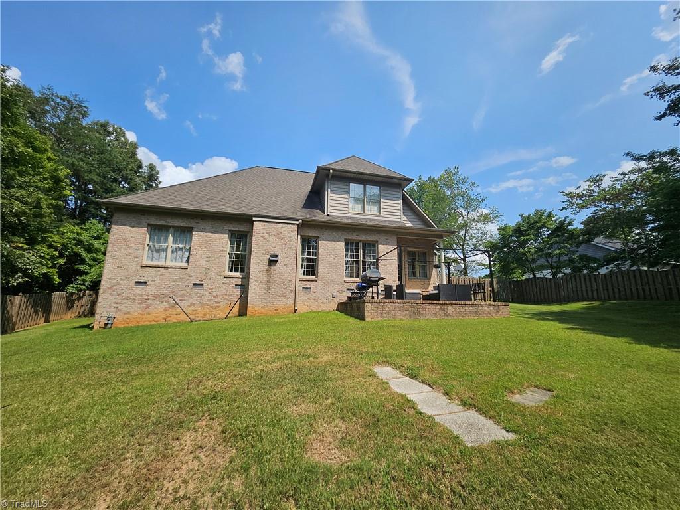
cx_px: 340
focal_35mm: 13
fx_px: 255
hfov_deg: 106.2
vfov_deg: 89.9
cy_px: 255
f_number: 2.2
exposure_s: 1/1695
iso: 32
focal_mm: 1.74
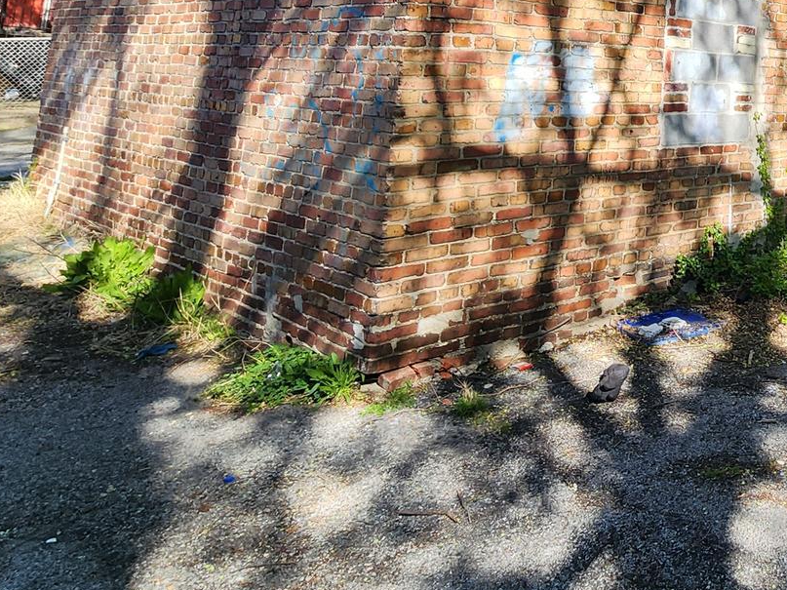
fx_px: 750
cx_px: 833
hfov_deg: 44.5
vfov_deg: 37.3
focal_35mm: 33
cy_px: -29
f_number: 2.2
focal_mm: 2.2
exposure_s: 1/588
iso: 50
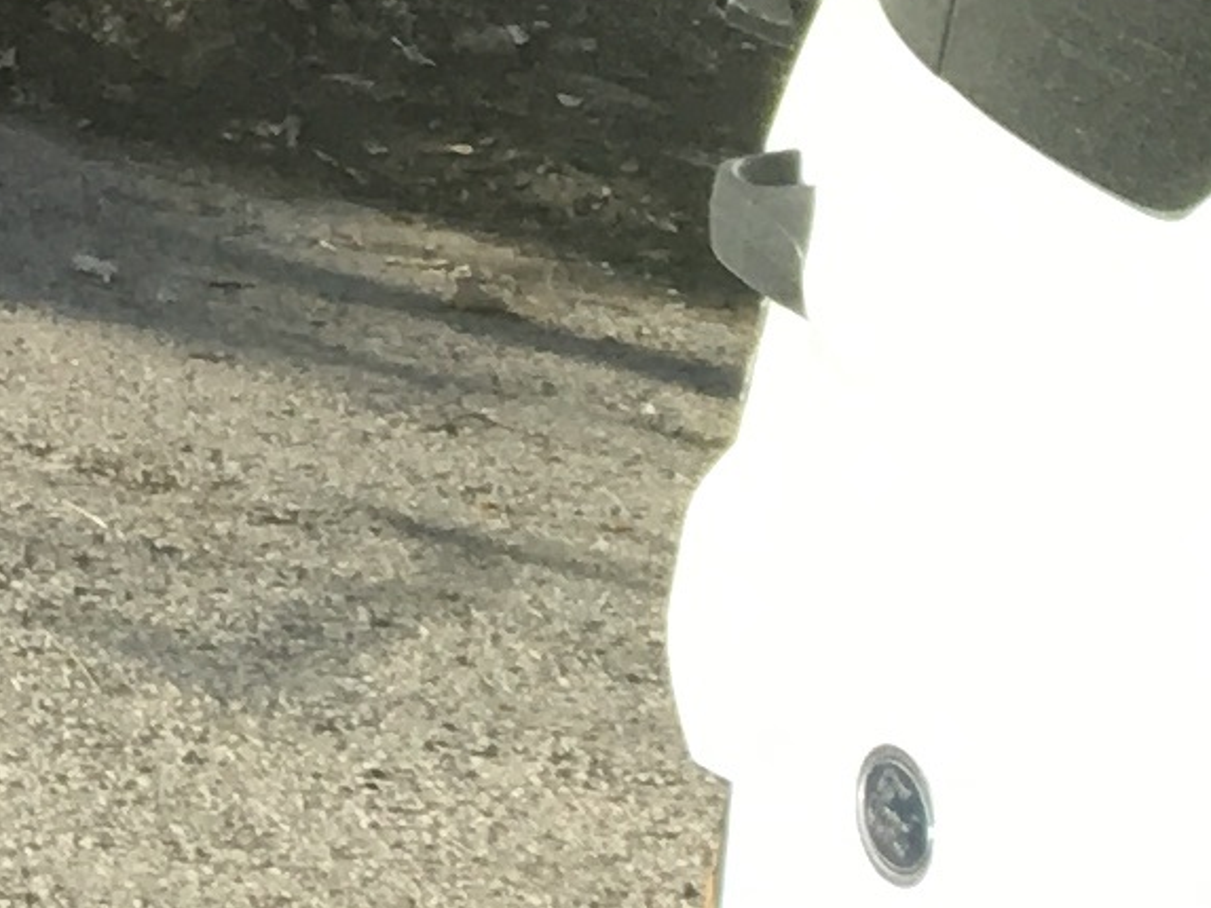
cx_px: -2743
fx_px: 7138
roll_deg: +0.6
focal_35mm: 204
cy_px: -2076
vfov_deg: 6.5
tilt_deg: +9.2
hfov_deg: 8.0
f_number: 2.2
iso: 25
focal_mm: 4.15
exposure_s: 1/718
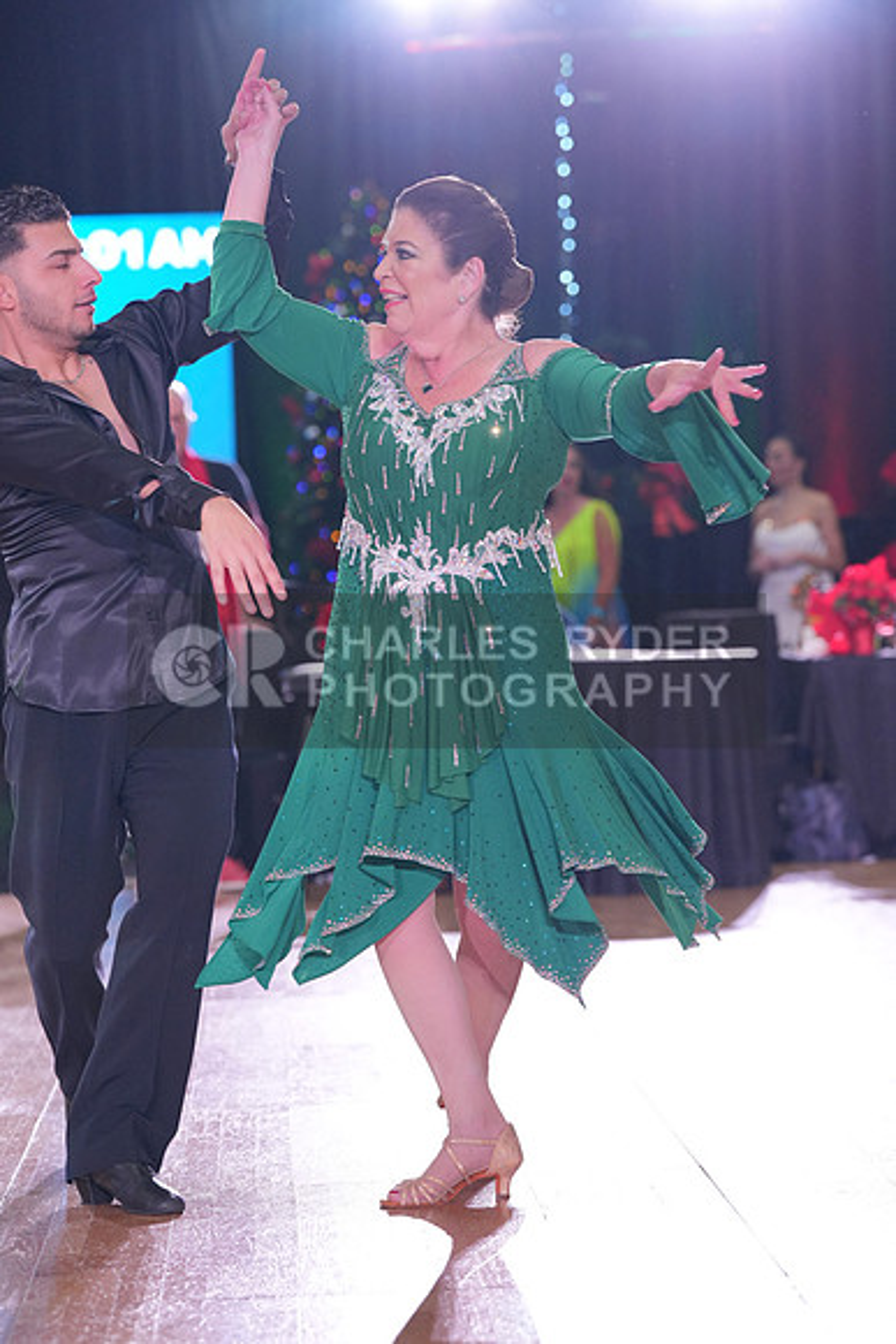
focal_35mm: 108
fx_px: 4029
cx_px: 448
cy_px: 672
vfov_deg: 18.9
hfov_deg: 12.7
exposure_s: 1/400
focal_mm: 108
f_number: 4
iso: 2000
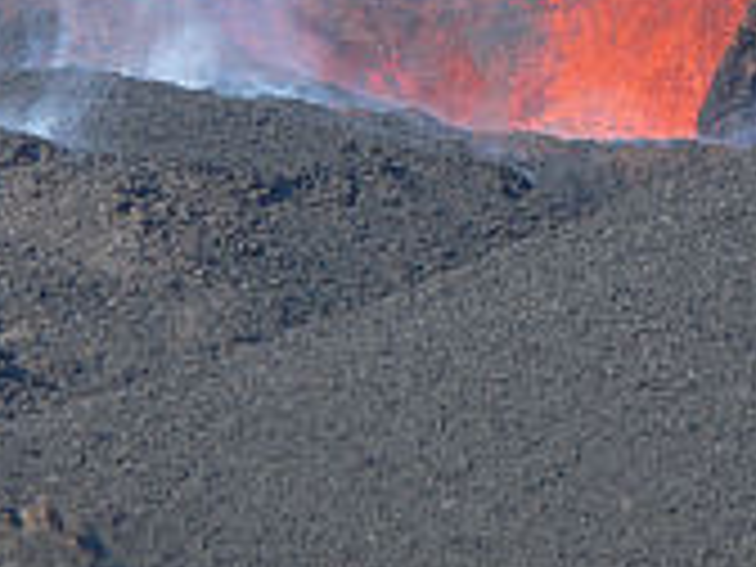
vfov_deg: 1.3
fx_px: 24613
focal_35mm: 1127
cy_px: -22
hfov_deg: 1.8
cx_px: 441
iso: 80
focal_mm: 88.8
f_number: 5.6
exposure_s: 1/125
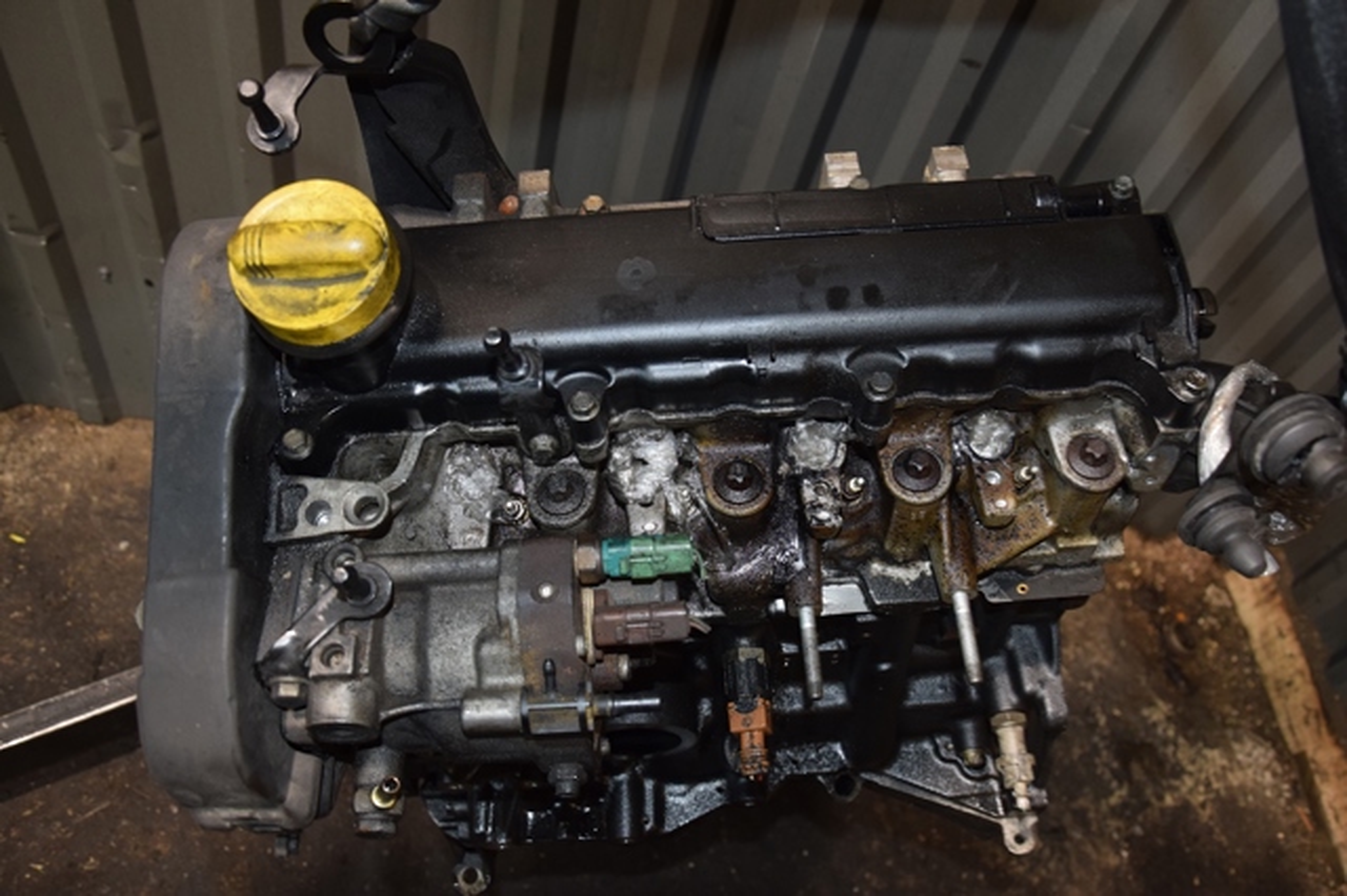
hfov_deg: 67.4
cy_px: 448
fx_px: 1010
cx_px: 674
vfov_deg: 47.9
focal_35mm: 27
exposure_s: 1/60
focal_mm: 18
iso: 800
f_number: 5
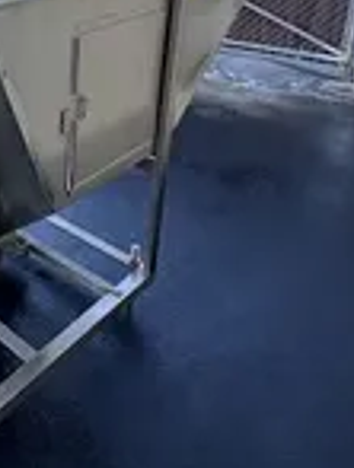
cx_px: -67
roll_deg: +0.5
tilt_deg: -17.1
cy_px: 54
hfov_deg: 31.8
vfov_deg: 44.8
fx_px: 516
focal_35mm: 38
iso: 40
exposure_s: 1/279
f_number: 2.2
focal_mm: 2.22
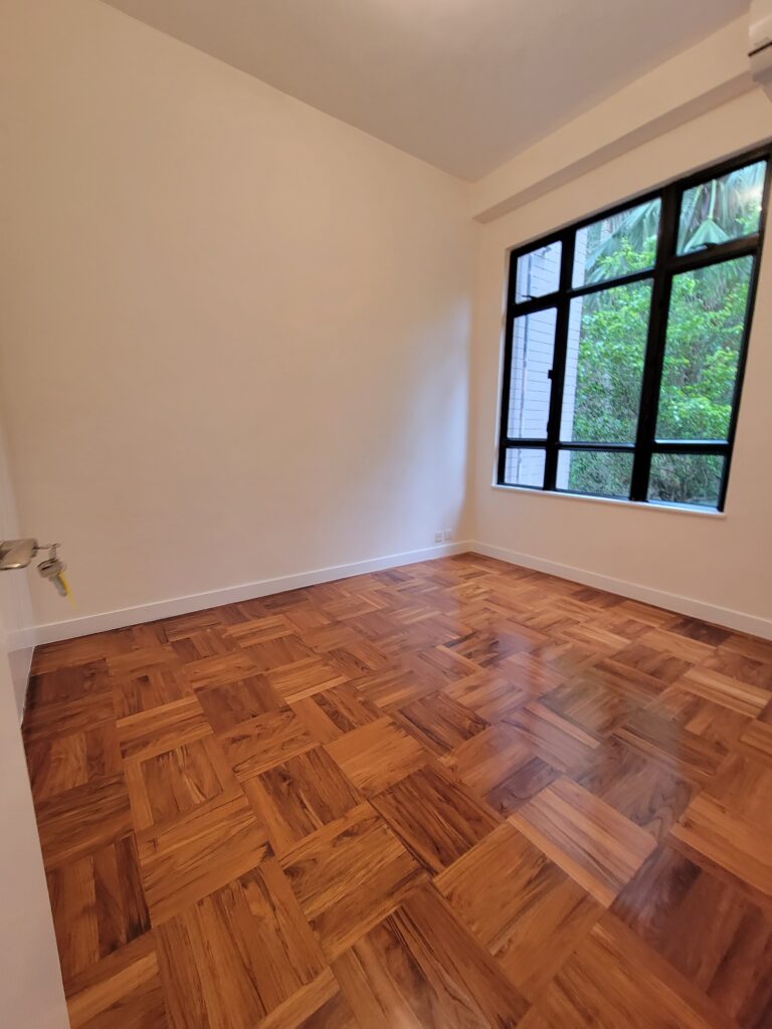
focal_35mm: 13
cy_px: 514
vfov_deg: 106.2
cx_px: 386
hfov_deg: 89.9
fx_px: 387
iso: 160
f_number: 2.2
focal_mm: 2.2
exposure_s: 1/50
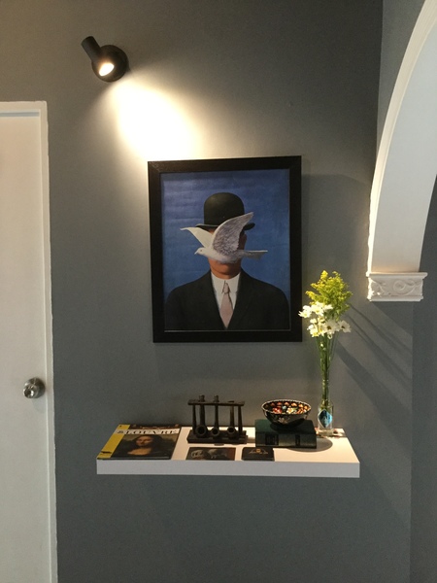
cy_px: 292
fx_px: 522
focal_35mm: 31
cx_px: 218
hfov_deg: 45.4
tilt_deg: -2.9
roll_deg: +1.5
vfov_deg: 58.4
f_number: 2.4
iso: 200
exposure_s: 1/30
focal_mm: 3.3
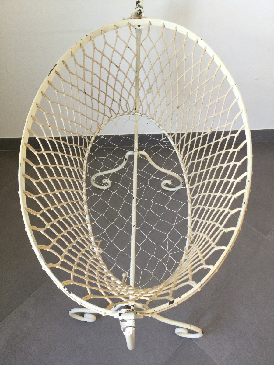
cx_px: 137
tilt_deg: -52.4
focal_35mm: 31
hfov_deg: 45.4
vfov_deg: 58.4
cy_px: 182
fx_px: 327
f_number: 2.4
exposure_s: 1/33
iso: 64
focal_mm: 3.3
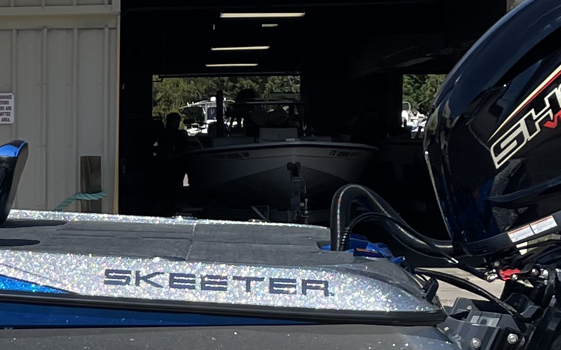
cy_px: 324
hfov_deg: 16.0
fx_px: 1865
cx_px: -227
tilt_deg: -7.1
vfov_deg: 10.7
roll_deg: +1.0
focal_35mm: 122
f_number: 1.6
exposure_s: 1/4831
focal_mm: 4.2
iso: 32
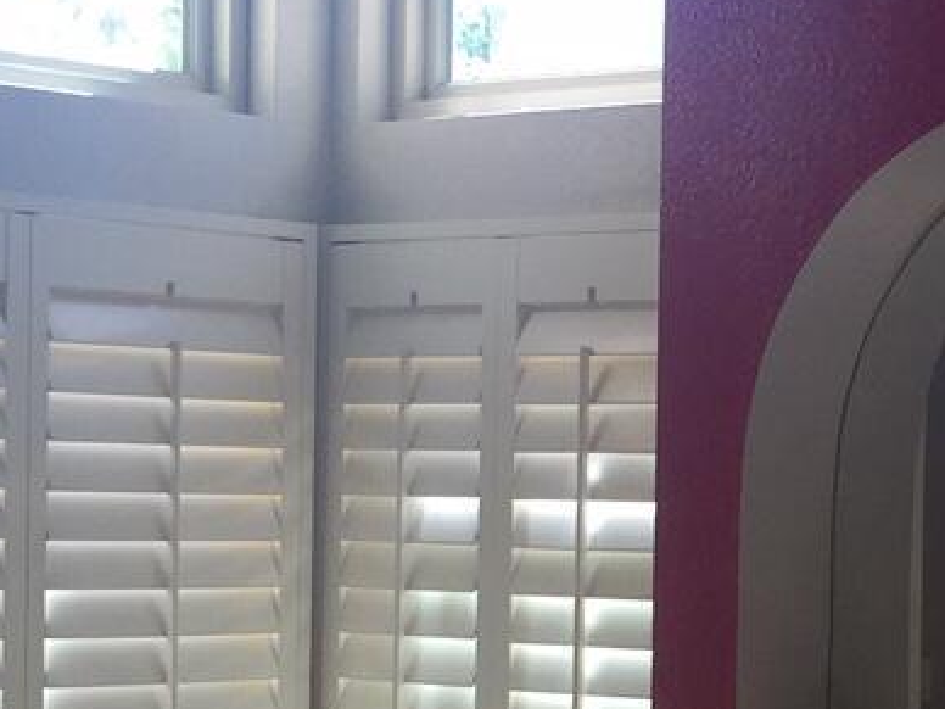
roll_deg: -1.5
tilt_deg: -0.9
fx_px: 3331
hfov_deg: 15.8
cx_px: 950
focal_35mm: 122
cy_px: 599
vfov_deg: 12.1
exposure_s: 1/120
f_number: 2.2
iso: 32
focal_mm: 4.15
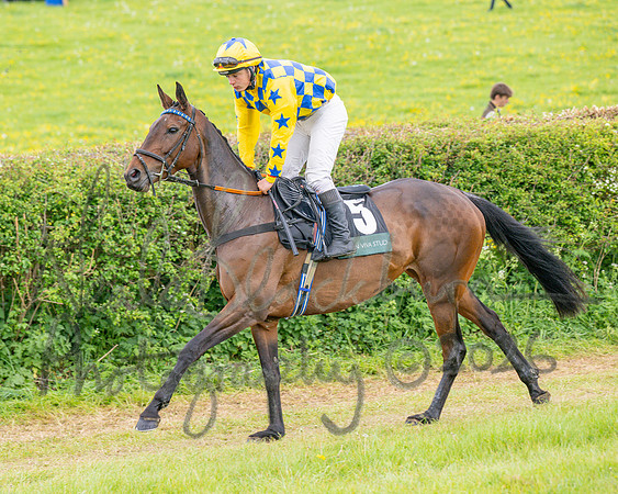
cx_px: 255
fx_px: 3248
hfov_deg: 10.9
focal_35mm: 178
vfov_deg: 8.7
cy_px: 222
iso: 400
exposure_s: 1/800
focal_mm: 130
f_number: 4
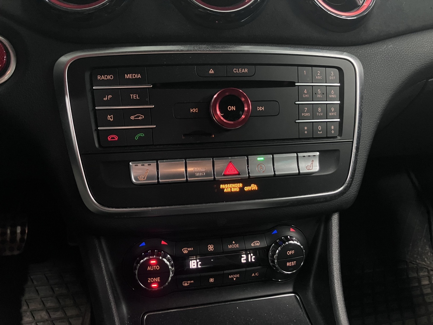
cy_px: 162
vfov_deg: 49.7
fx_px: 350
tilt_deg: -19.4
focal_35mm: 28
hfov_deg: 63.4
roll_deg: -1.3
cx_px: 216
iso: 250
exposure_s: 1/33
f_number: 1.8
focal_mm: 3.99
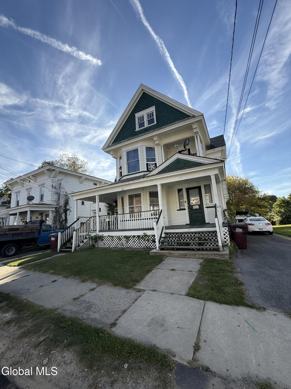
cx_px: 146
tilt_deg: +11.2
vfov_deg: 102.1
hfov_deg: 85.7
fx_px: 157
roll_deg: +2.9
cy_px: 194
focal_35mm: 14
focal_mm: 2.22
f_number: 2.2
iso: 64
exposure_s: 1/1087
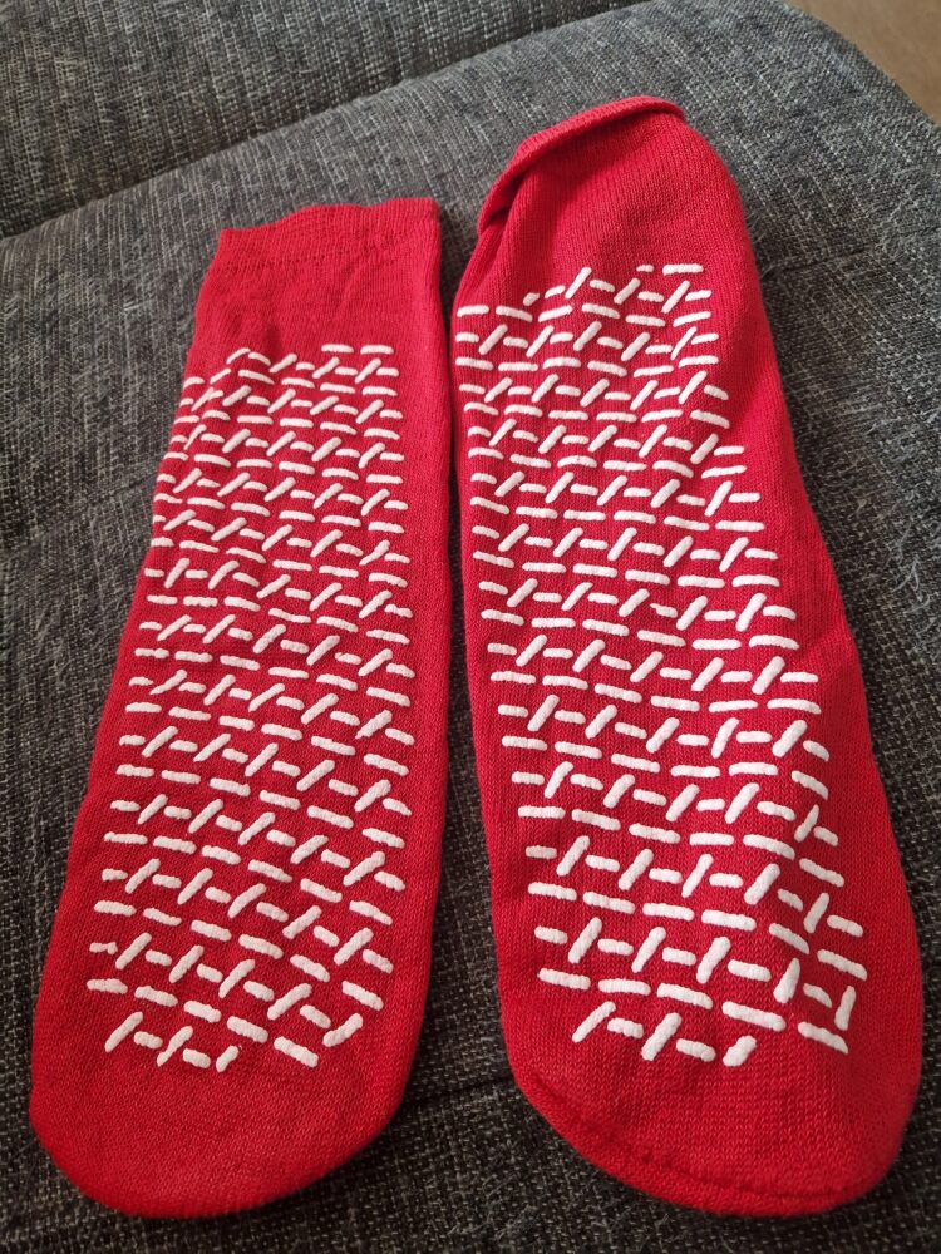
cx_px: 470
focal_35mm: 23
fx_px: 834
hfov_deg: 58.9
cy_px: 627
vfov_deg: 73.9
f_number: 1.8
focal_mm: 5.4
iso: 320
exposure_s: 1/100
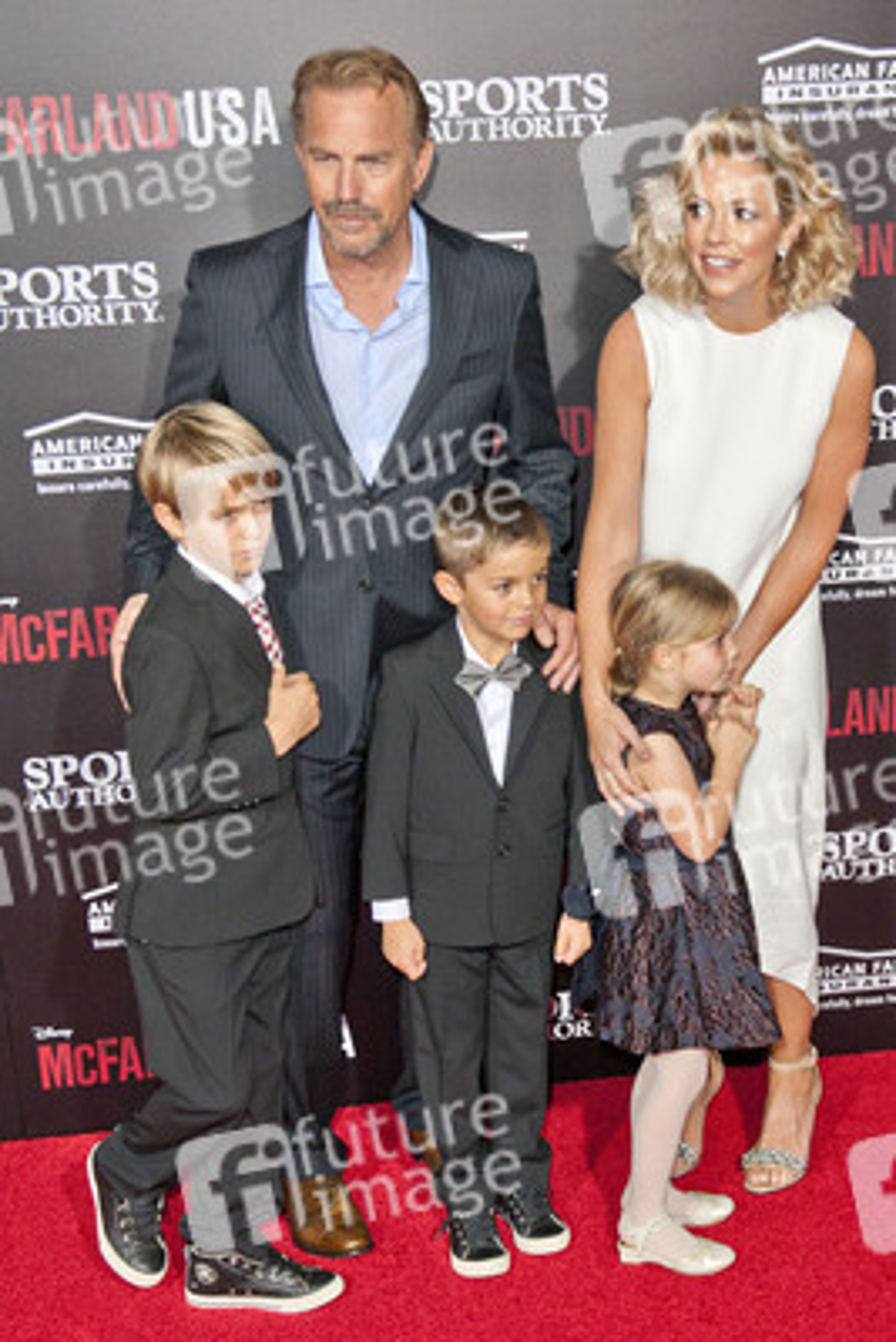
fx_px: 1492
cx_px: 448
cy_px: 671
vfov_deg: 48.4
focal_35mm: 40
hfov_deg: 33.4
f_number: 4.5
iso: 400
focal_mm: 40
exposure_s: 1/400
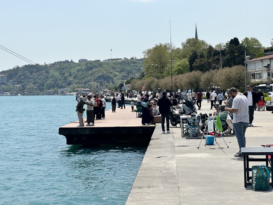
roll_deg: +0.9
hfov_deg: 25.3
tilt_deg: -1.0
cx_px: 136
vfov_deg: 19.1
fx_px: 607
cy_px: 102
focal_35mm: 77
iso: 32
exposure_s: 1/1193
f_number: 2.8
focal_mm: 9
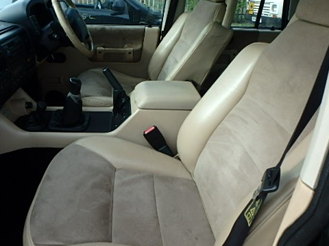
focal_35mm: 28
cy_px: 85
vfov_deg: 49.0
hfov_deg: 62.8
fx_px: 266
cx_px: 128
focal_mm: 3.7
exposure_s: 1/250
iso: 125
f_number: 3.5
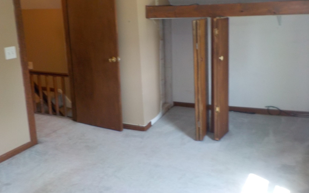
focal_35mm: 36
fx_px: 303
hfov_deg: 54.0
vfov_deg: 35.1
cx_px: 165
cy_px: 67
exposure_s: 1/30
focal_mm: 4.1
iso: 200
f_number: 3.3
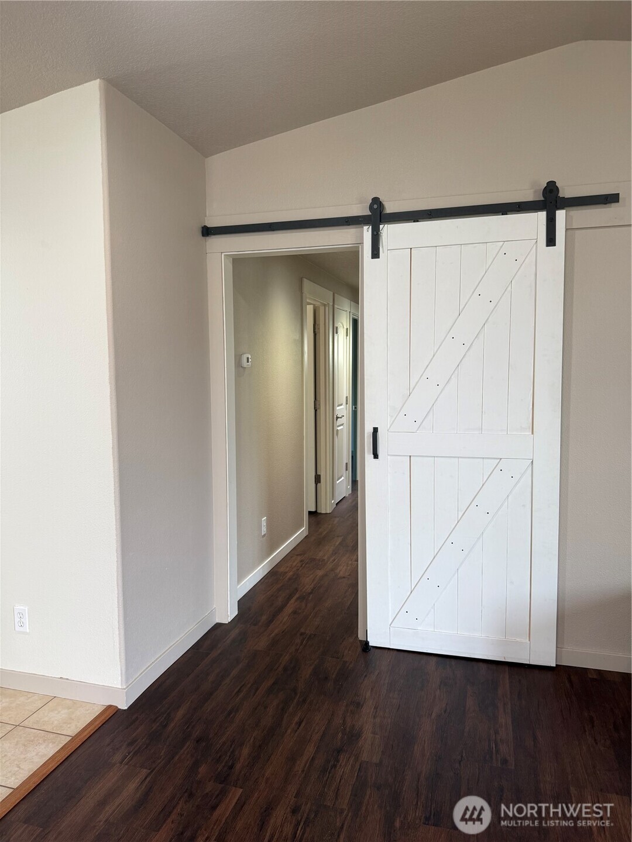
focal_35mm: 24
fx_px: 584
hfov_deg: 56.8
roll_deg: -0.2
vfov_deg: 71.6
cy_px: 421
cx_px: 316
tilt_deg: -5.9
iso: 160
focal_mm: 6.76
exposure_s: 1/120
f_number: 1.78
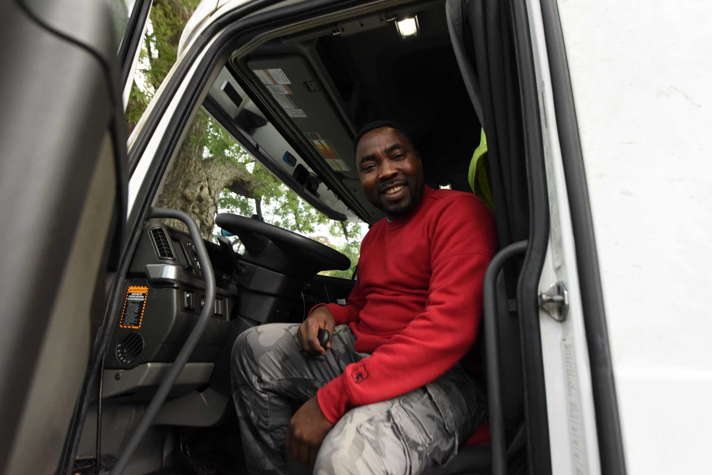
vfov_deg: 64.6
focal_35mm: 19
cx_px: 356
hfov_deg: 86.9
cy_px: 238
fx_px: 376
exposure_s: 1/3200
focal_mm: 19
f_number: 4.5
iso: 4000
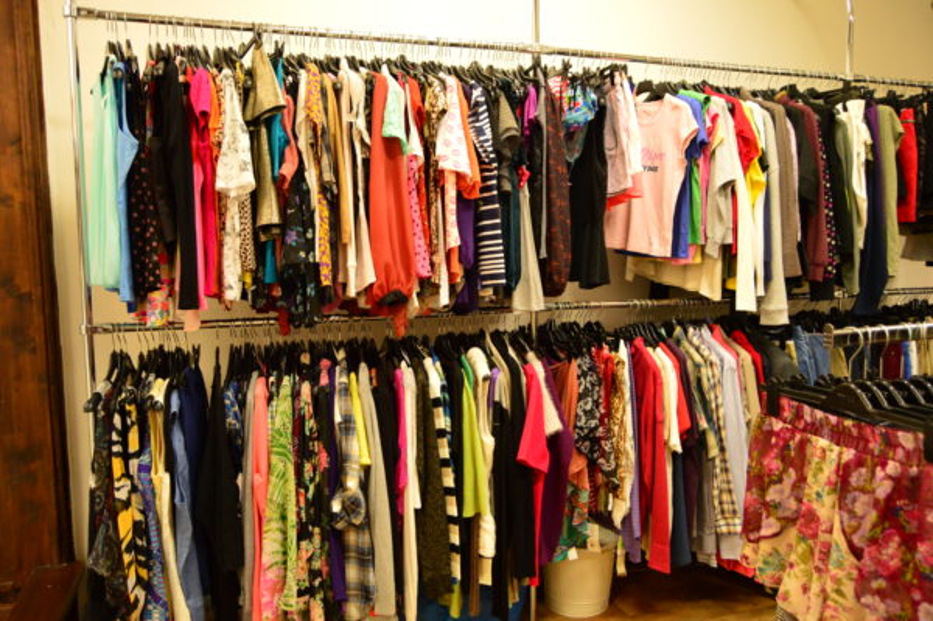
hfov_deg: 67.4
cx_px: 466
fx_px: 699
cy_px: 310
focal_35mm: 27
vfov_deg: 47.9
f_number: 4.5
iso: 1600
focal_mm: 18
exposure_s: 1/80
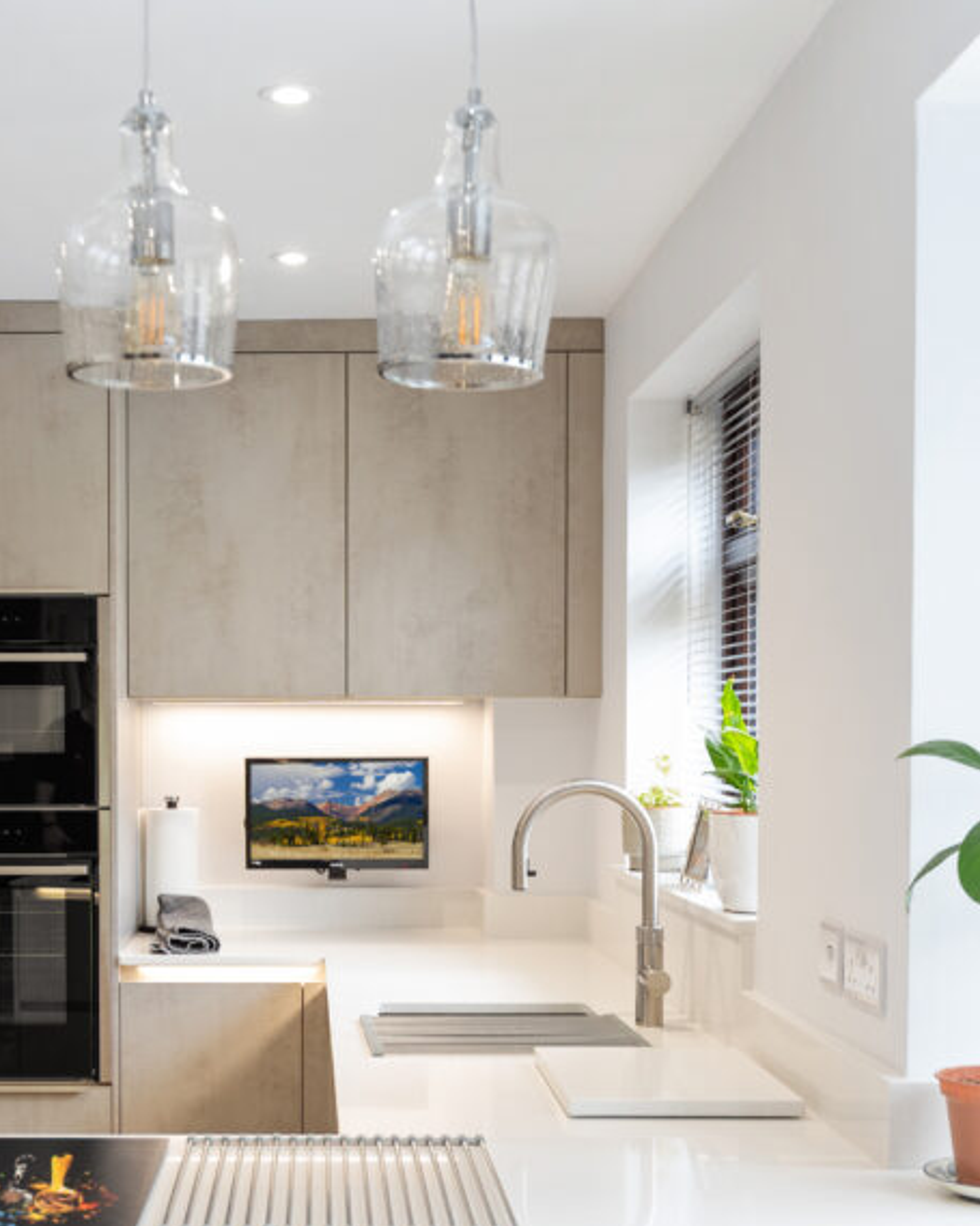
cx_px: 268
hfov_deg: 30.4
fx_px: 1777
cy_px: 965
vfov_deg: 36.8
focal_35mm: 49
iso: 640
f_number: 3.5
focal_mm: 29
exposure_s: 1/40
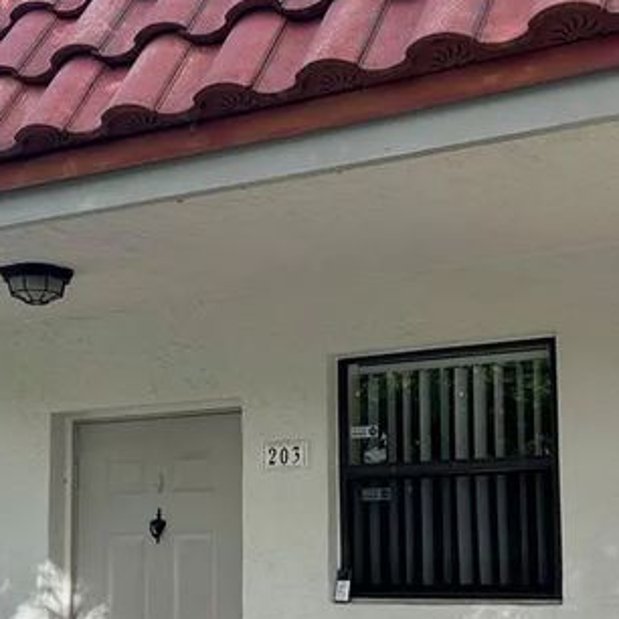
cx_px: 336
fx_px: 1295
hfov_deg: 26.9
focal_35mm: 64
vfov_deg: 26.7
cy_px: 422
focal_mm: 5.7
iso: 50
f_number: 1.5
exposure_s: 1/358
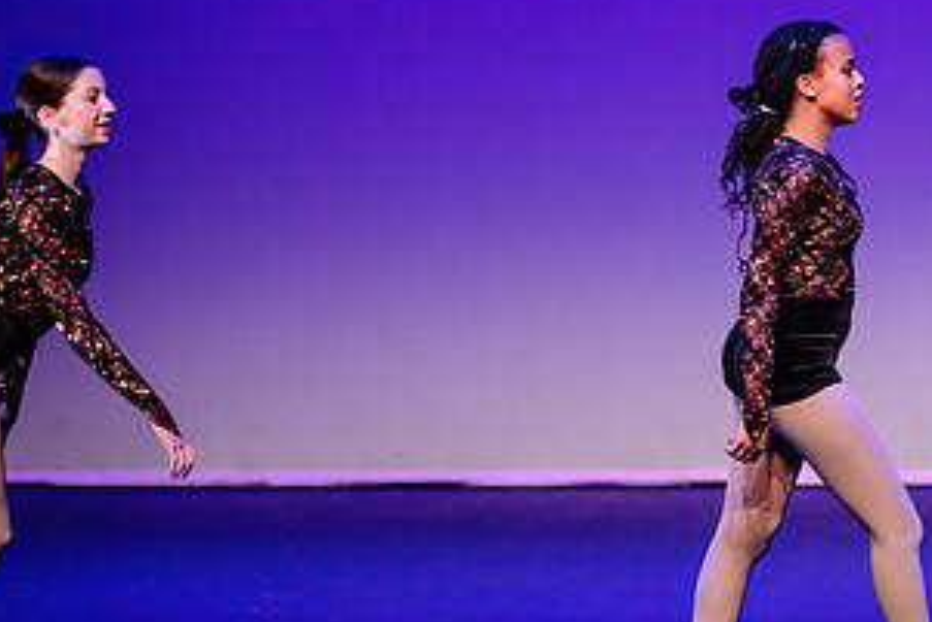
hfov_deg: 7.1
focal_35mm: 289
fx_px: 7485
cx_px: 917
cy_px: 314
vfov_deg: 4.8
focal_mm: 130
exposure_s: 1/400
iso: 1600
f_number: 2.8
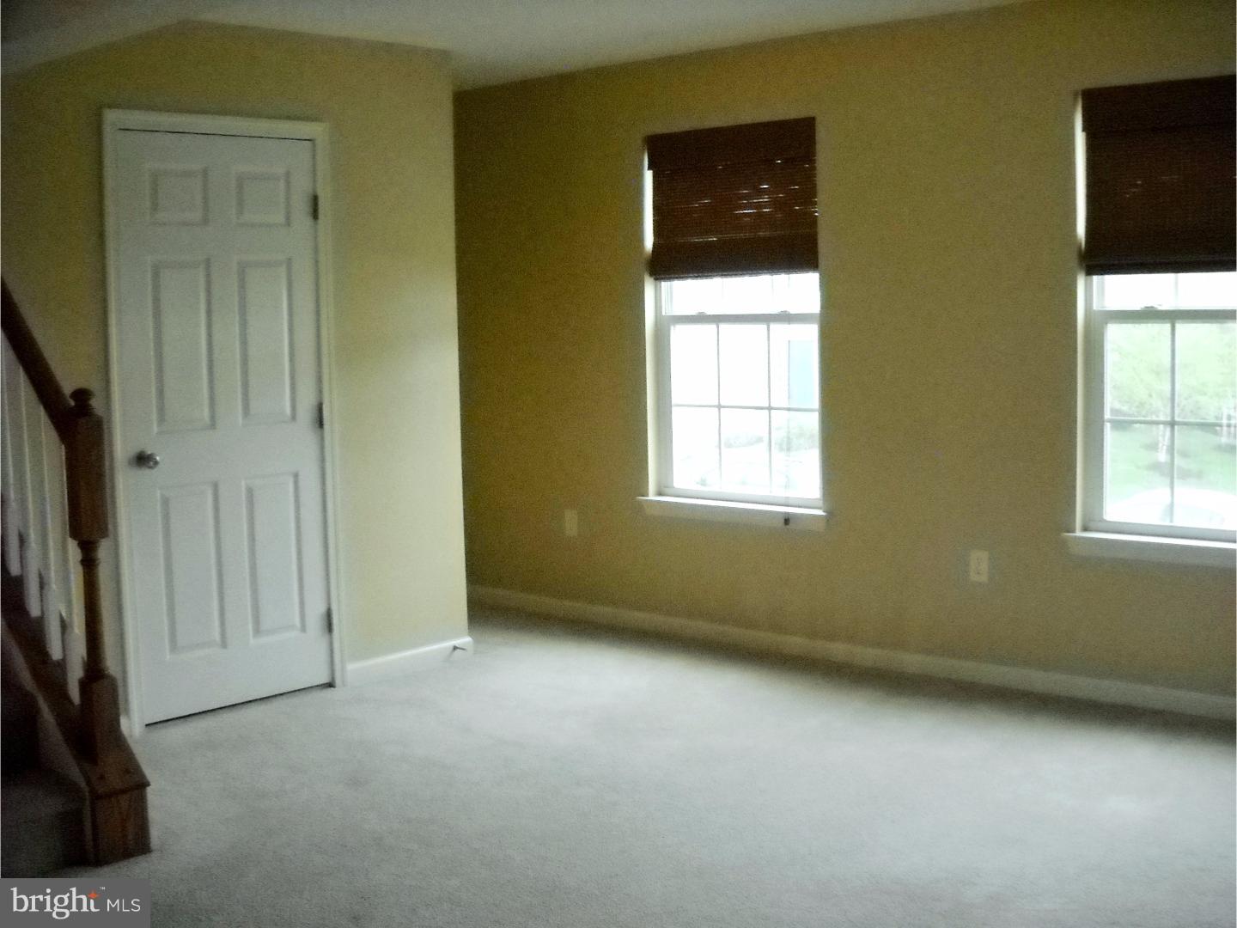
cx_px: 618
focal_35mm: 41
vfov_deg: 35.1
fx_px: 1465
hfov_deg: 45.8
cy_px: 464
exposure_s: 1/71
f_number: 3.1
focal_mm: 6.72
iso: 800
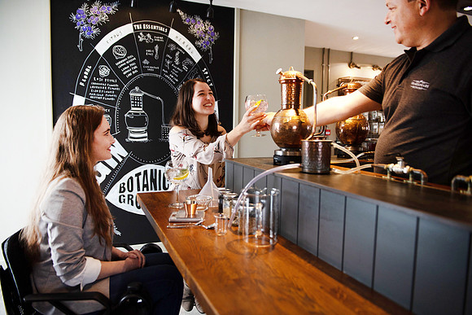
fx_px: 341
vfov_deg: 49.6
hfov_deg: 69.4
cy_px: 158
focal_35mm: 26
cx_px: 236
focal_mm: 26
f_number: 2.8
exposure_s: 1/250
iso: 400
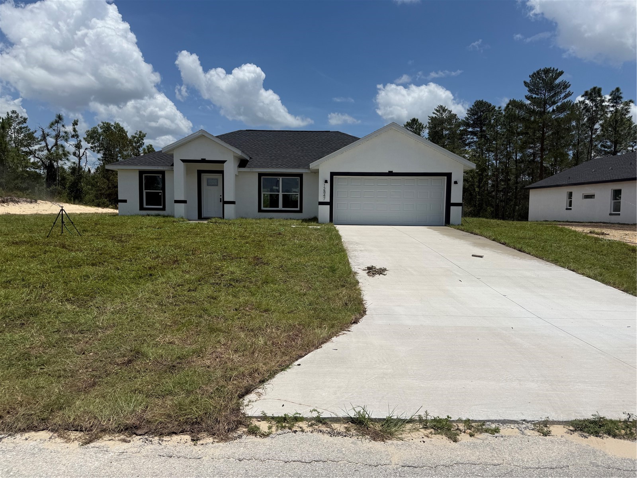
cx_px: 318
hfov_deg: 71.6
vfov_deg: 56.8
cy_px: 239
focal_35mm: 24
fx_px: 442
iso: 80
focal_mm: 6.76
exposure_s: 1/14286
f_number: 1.78
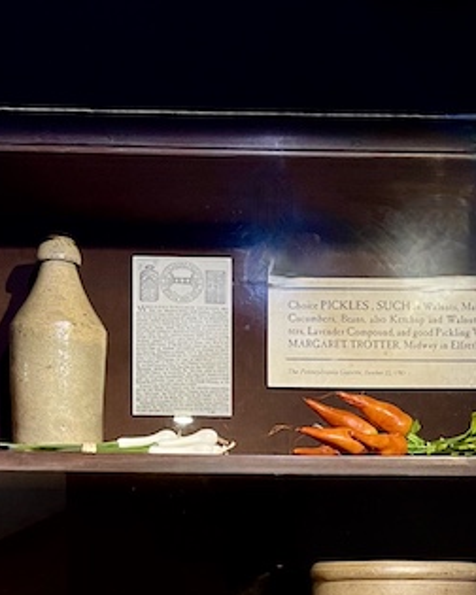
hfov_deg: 24.4
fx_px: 1092
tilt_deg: -0.3
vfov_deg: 28.8
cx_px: 329
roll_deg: -0.9
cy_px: 574
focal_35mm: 62
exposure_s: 1/30
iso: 500
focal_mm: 5.1
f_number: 1.6
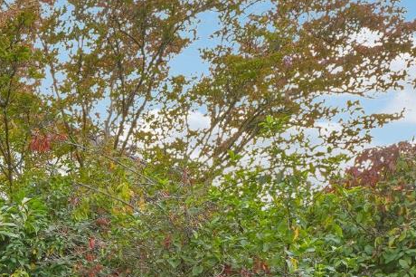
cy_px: 421
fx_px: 727
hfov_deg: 24.2
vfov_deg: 18.8
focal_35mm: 63
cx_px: -223
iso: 500
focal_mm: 19.3
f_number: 8
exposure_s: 1/100
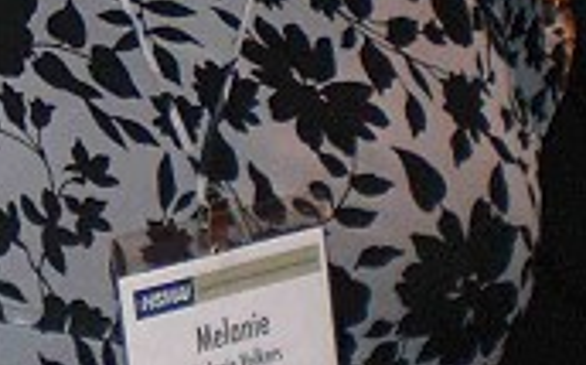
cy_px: -290
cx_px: 48
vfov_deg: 7.5
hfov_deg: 12.3
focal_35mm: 169
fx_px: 2695
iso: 200
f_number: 3.1
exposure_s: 1/60
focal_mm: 6.3
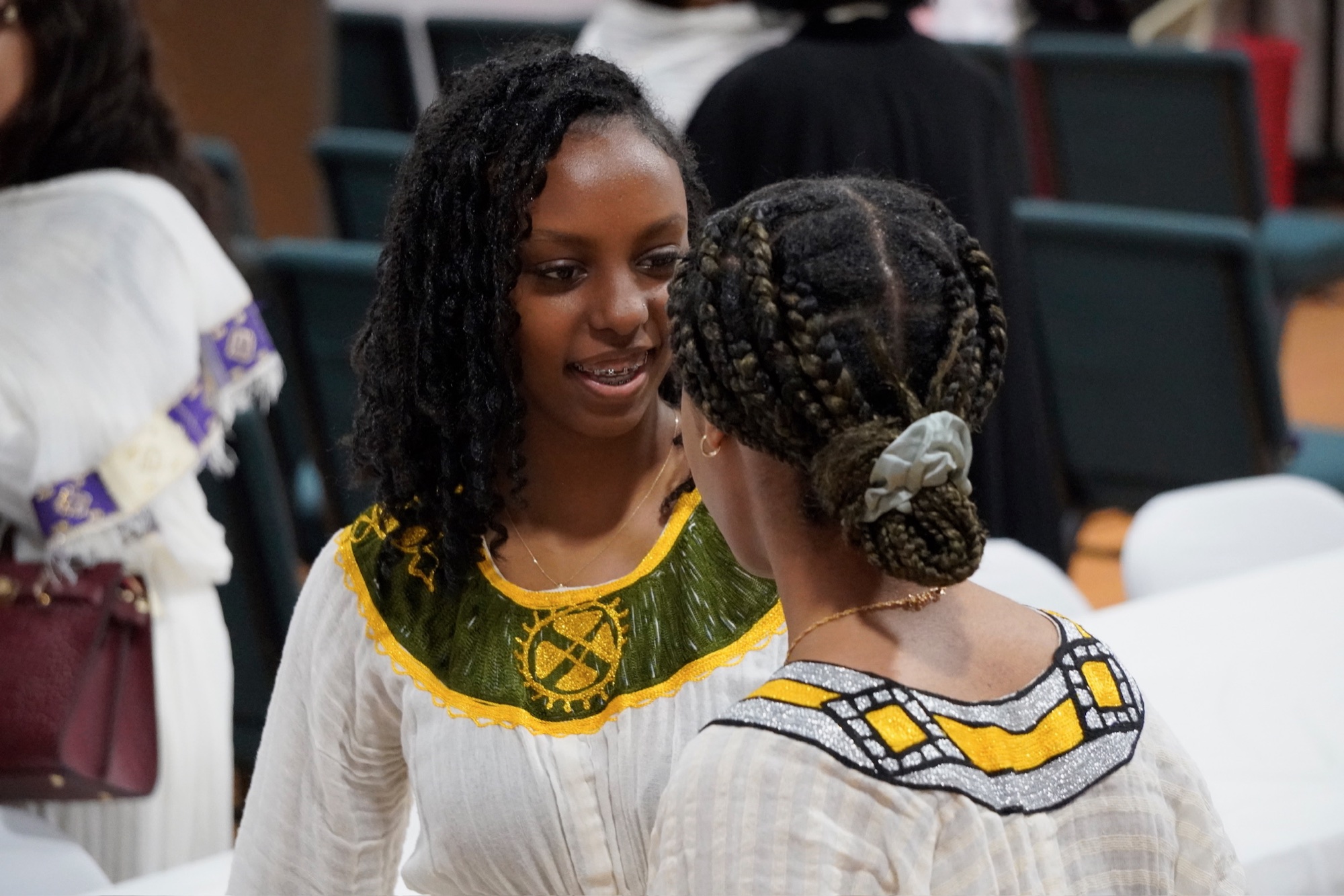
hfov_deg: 12.3
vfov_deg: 8.2
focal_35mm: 166
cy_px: 448
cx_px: 672
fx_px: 6215
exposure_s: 1/125
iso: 6400
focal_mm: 111
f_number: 5.6
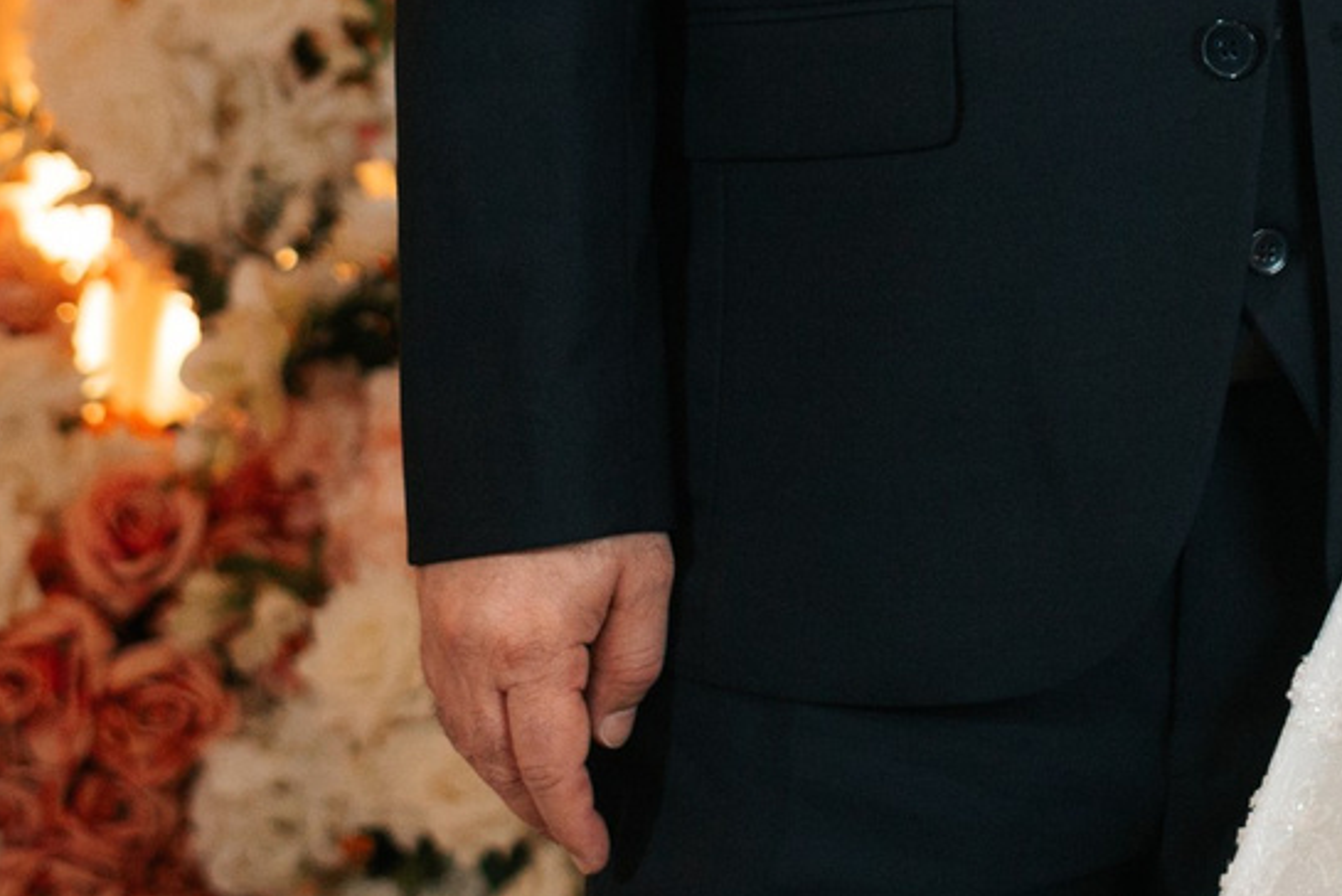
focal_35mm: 185
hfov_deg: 10.7
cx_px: 2059
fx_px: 6900
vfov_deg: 7.1
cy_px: -1134
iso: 400
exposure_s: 1/200
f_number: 2.8
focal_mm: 35
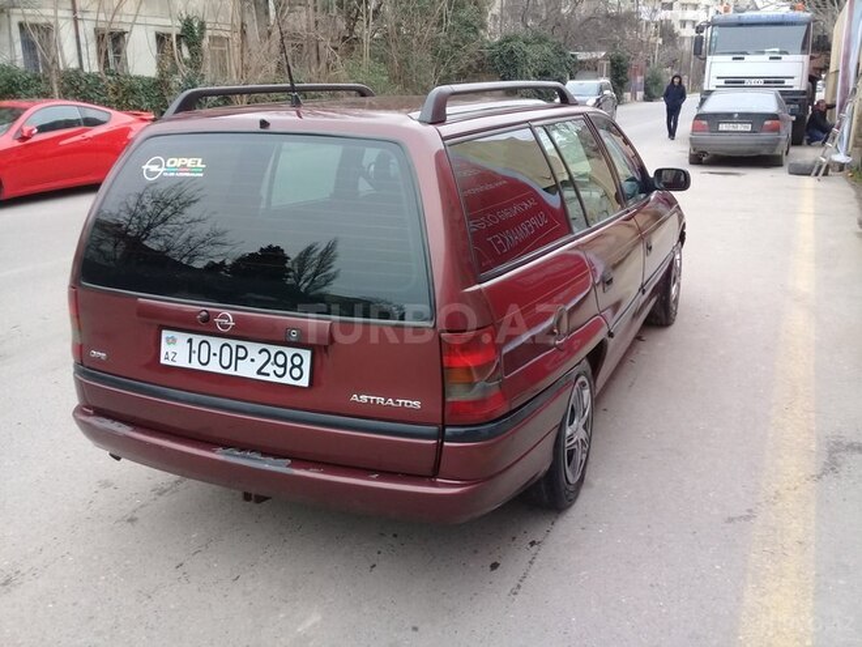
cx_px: 431
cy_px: 324
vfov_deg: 45.4
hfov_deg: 58.4
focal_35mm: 31
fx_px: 772
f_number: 2.2
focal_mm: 3.3
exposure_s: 1/50
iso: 64
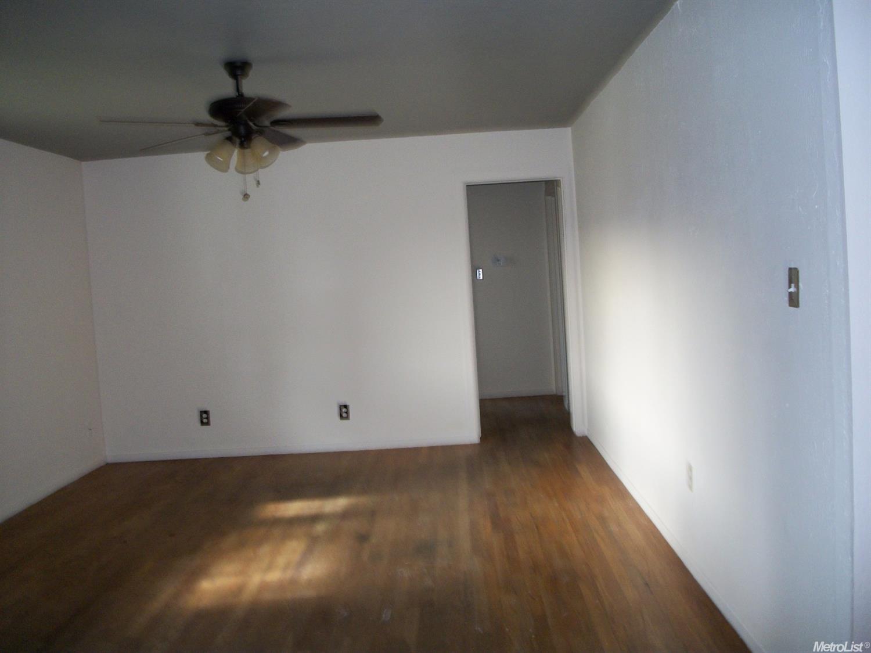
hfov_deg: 56.8
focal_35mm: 32
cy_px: 326
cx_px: 436
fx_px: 805
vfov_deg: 44.1
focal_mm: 5.7
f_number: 2.9
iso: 160
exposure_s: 1/30
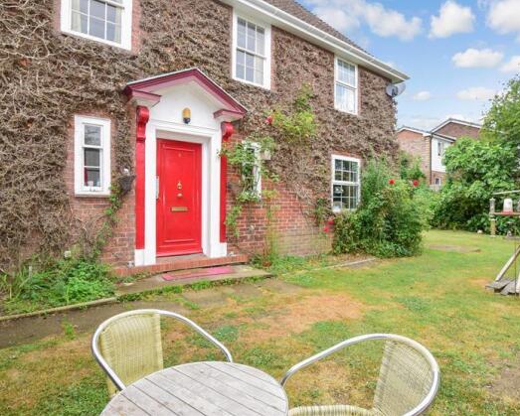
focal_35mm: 20
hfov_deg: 79.1
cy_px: 200
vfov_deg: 67.3
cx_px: 294
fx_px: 313
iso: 400
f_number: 10
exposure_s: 1/200
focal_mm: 11.5
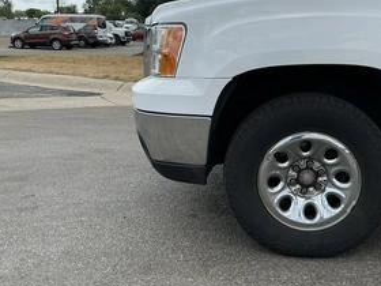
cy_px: 116
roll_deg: -1.9
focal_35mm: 40
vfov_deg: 35.8
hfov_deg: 46.6
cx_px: 226
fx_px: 440
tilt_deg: -7.9
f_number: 1.8
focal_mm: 3
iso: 25
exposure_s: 1/1786
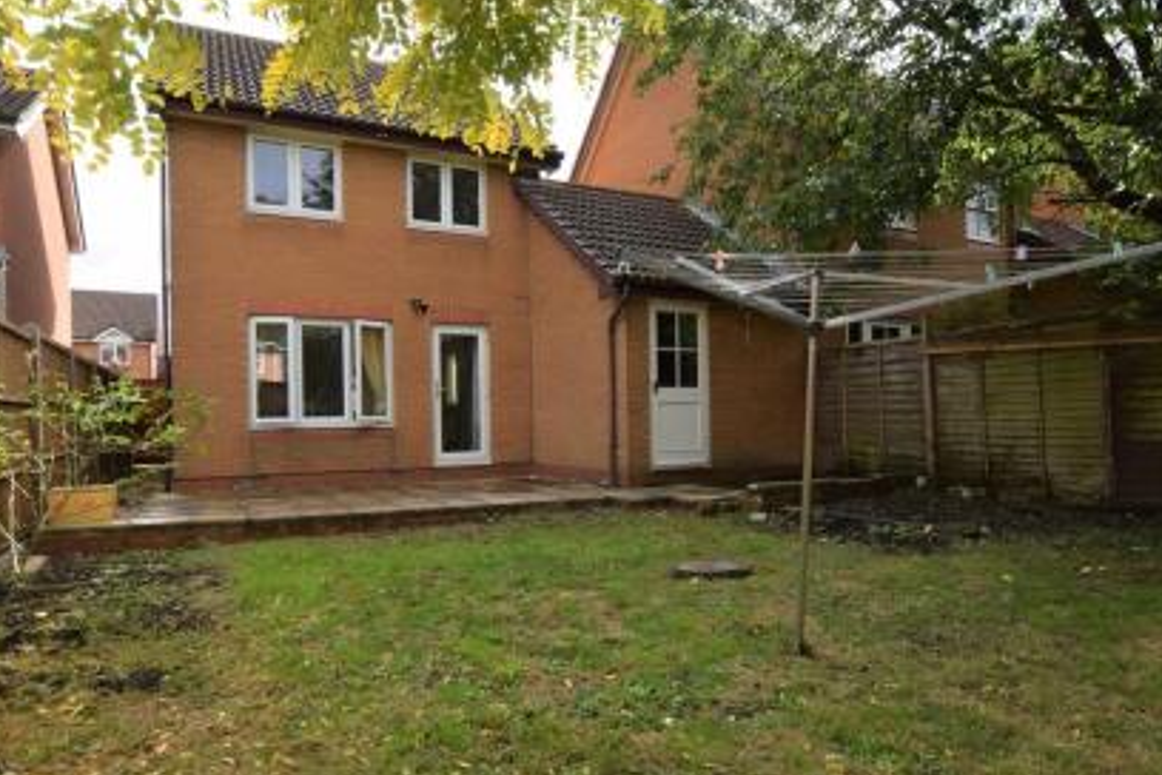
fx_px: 678
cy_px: 429
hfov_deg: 81.2
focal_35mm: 21
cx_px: 570
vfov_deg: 59.4
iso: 100
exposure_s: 1/125
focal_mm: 12
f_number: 5.6
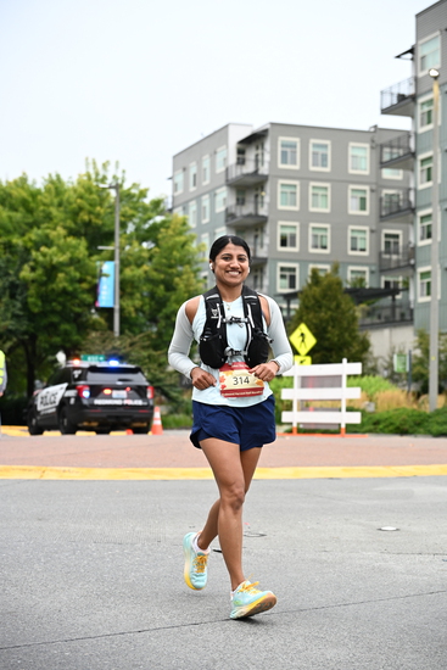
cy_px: 335
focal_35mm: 66
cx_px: 224
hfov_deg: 20.6
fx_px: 1228
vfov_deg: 30.5
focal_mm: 66
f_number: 4
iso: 1600
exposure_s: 1/800
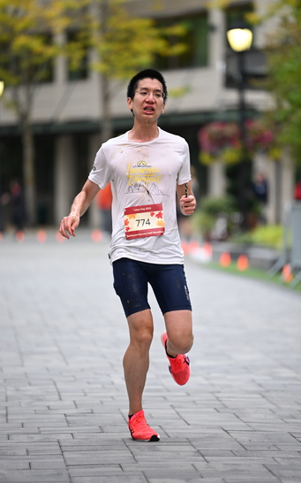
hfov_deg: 6.7
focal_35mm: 195
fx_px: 2561
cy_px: 242
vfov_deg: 10.8
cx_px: 158
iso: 1600
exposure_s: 1/1250
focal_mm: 190
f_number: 2.8
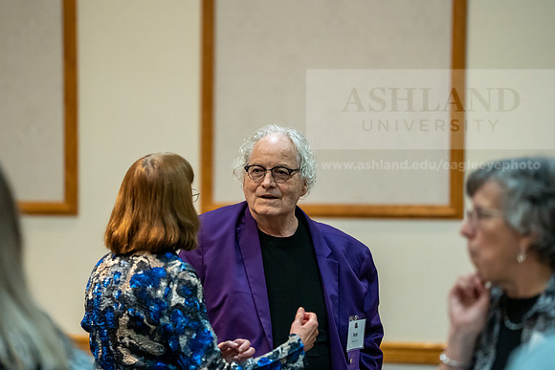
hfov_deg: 9.5
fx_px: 3345
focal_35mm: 217
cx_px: 283
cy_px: 194
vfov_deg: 6.3
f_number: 2.8
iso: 5000
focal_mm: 200
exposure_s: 1/320
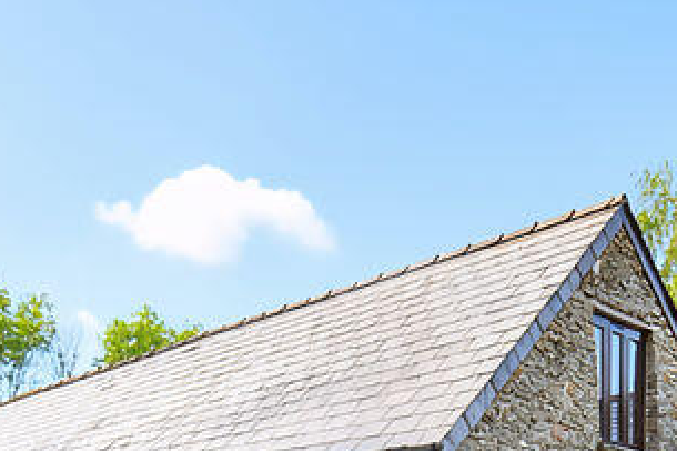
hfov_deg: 41.9
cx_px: 344
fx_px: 883
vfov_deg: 24.4
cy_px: 612
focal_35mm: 47
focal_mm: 14
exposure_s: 1/320
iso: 250
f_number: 9
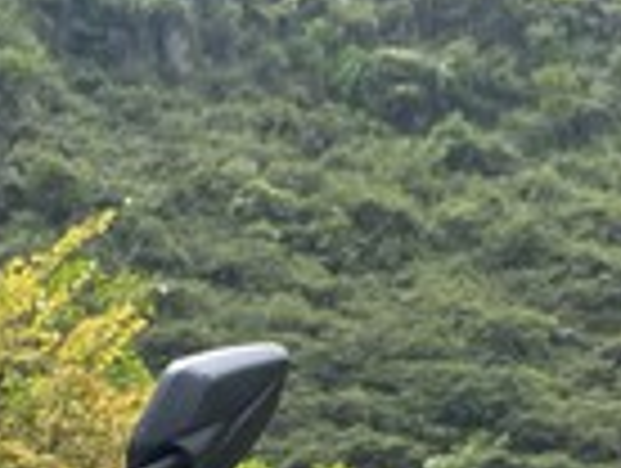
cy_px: 983
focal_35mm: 124
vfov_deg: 10.8
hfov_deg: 15.5
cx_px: -50
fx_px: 2228
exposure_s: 1/1124
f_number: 1.8
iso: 32
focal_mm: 4.25
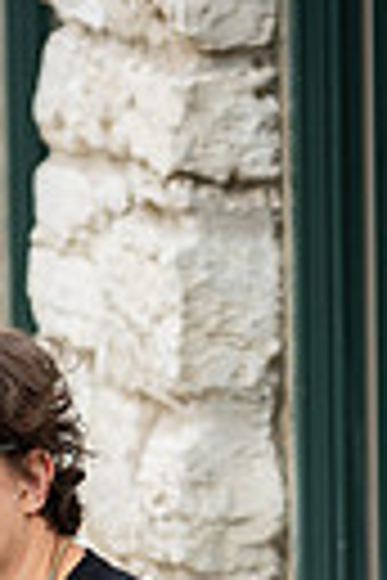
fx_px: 4789
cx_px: -104
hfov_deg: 4.6
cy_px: 881
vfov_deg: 6.8
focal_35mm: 297
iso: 50
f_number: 3.5
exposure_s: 1/125
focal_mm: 85
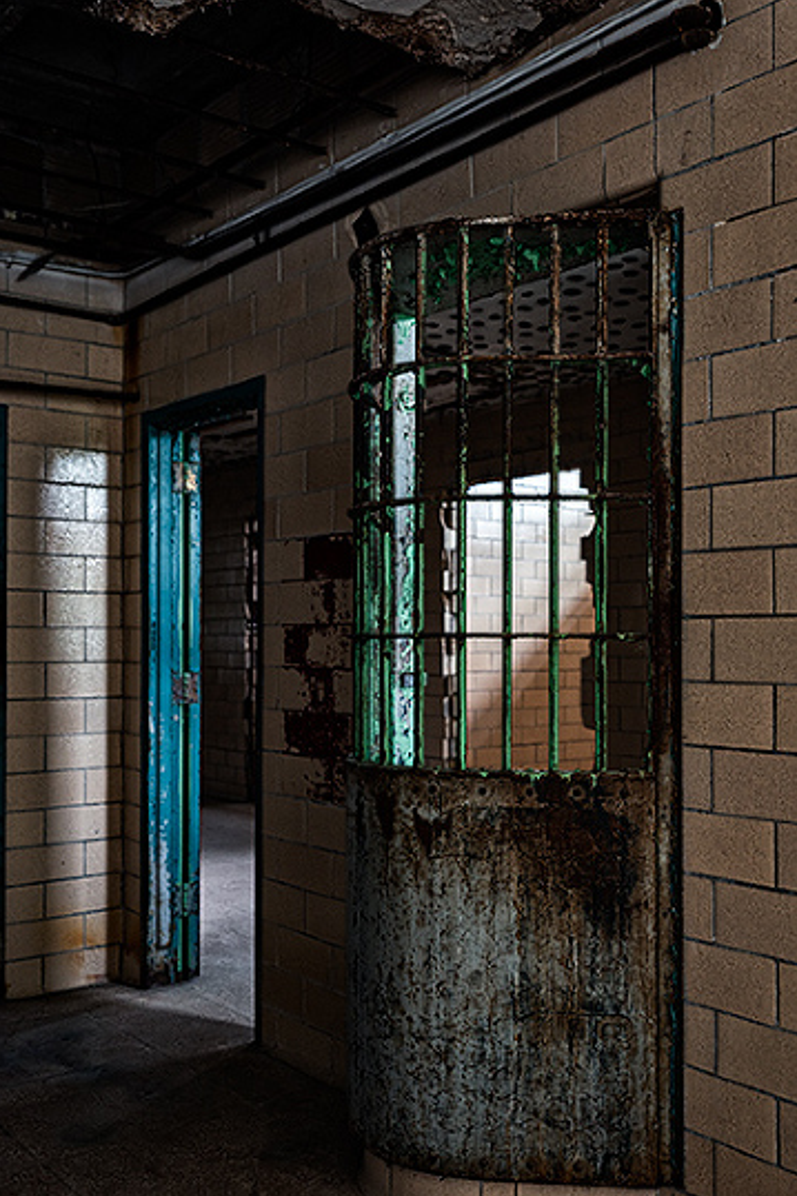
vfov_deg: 53.1
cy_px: 590
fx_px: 1196
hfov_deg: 36.9
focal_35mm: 36
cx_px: 398
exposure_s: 1/30
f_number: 3.5
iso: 640
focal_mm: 35
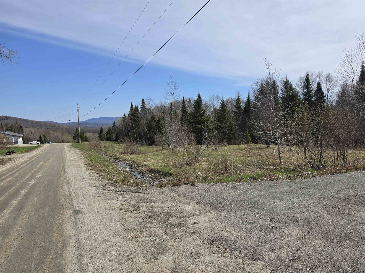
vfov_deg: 58.9
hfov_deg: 73.9
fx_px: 243
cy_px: 136
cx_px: 182
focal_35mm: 23
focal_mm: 6.5
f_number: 1.4
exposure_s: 1/7939
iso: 50
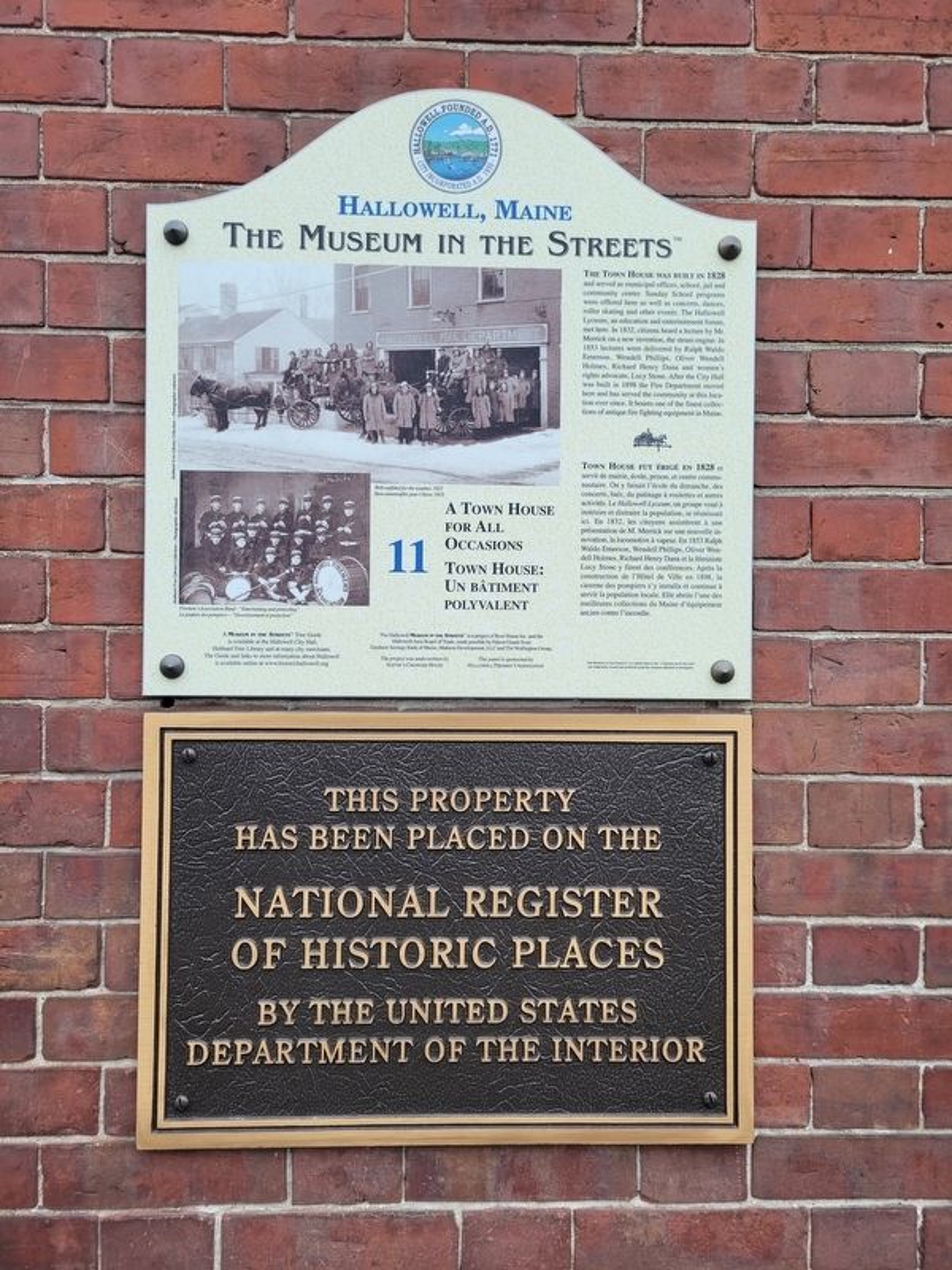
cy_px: 635
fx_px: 953
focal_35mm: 26
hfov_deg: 53.1
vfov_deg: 67.3
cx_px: 476
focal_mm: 5.4
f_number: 1.8
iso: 80
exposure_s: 1/120
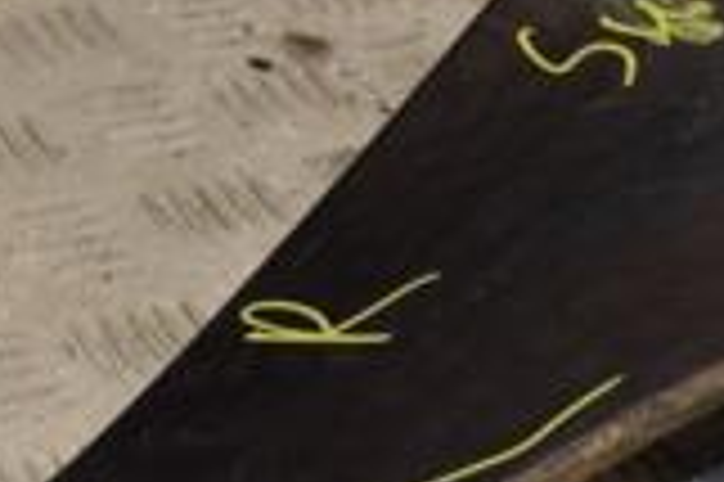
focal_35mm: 213
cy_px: 446
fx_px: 4279
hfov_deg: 9.6
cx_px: 675
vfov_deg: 6.4
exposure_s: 1/200
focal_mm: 38
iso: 800
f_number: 7.1
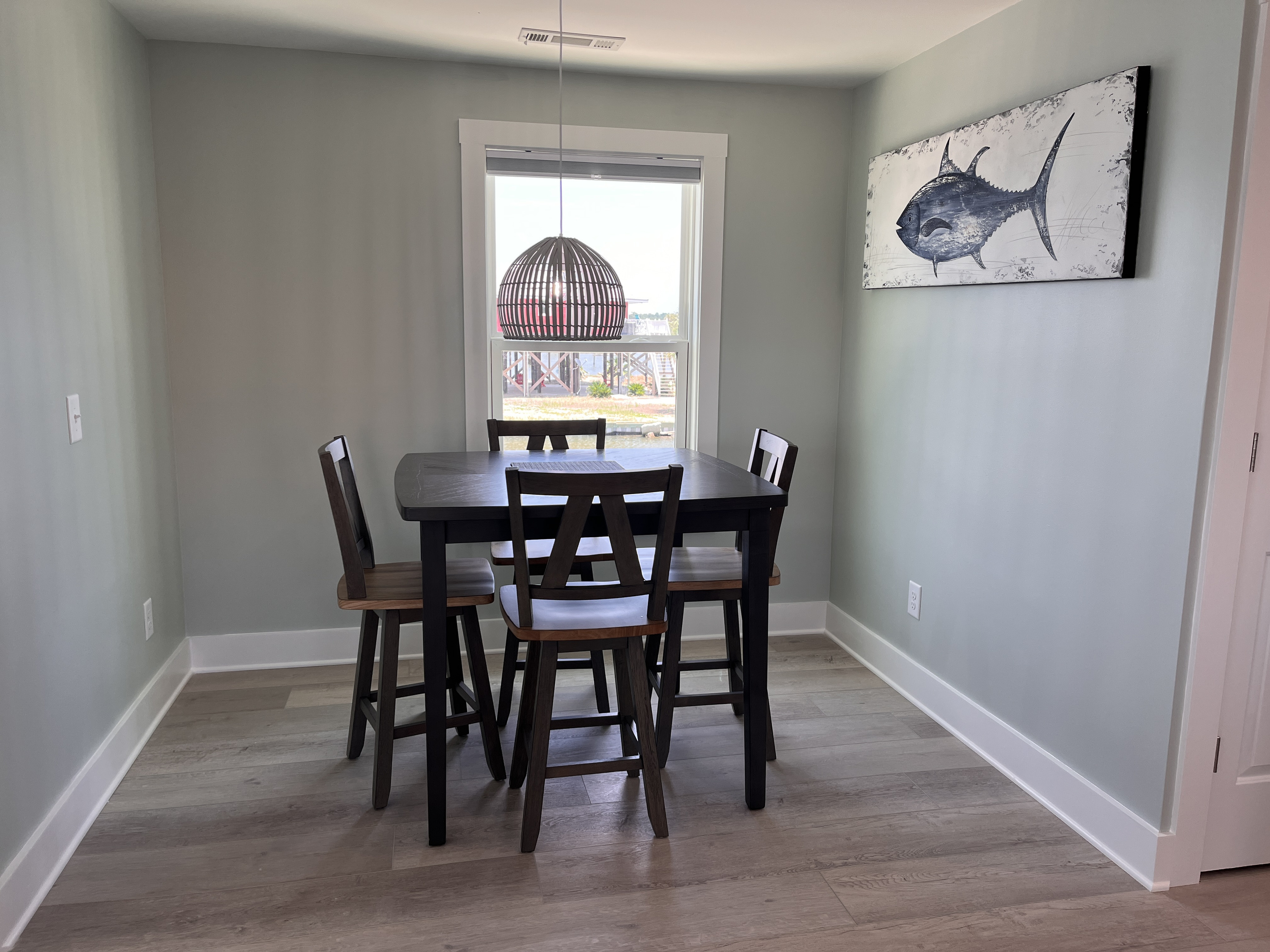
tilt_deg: -9.5
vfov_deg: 53.1
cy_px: 476
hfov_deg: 67.3
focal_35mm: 26
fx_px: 954
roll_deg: -1.5
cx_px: 635
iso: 50
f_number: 1.6
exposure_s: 1/170
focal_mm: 5.1
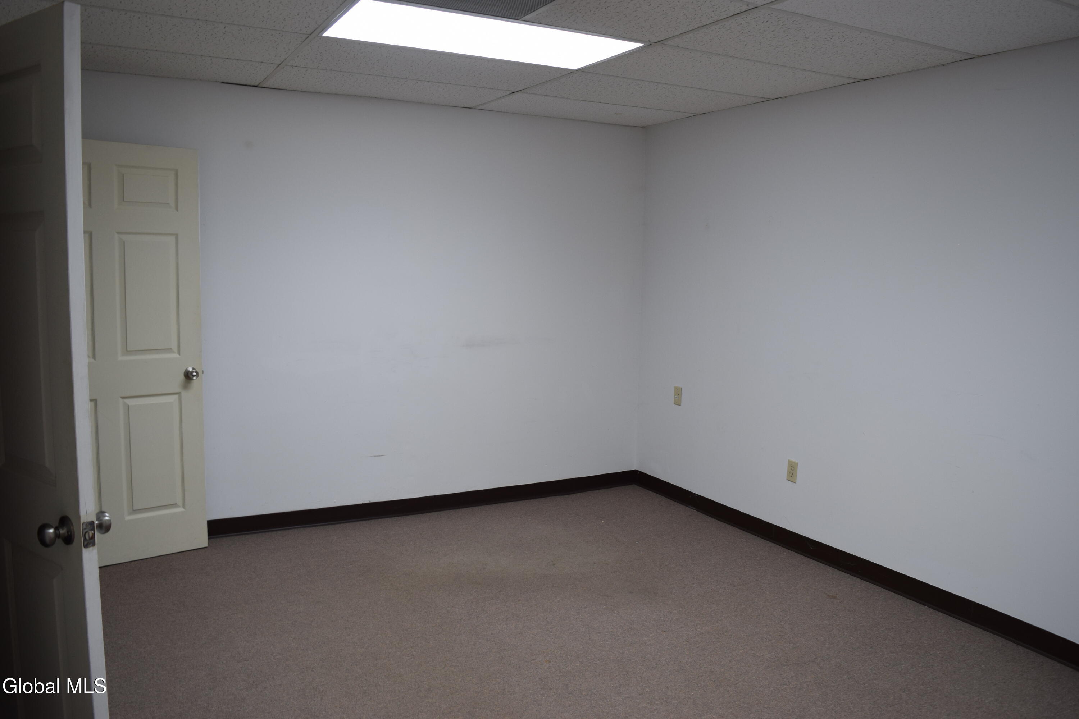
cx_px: 540
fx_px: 809
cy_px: 360
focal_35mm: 27
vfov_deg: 47.9
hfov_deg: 67.4
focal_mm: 18
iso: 400
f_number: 5
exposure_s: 1/100
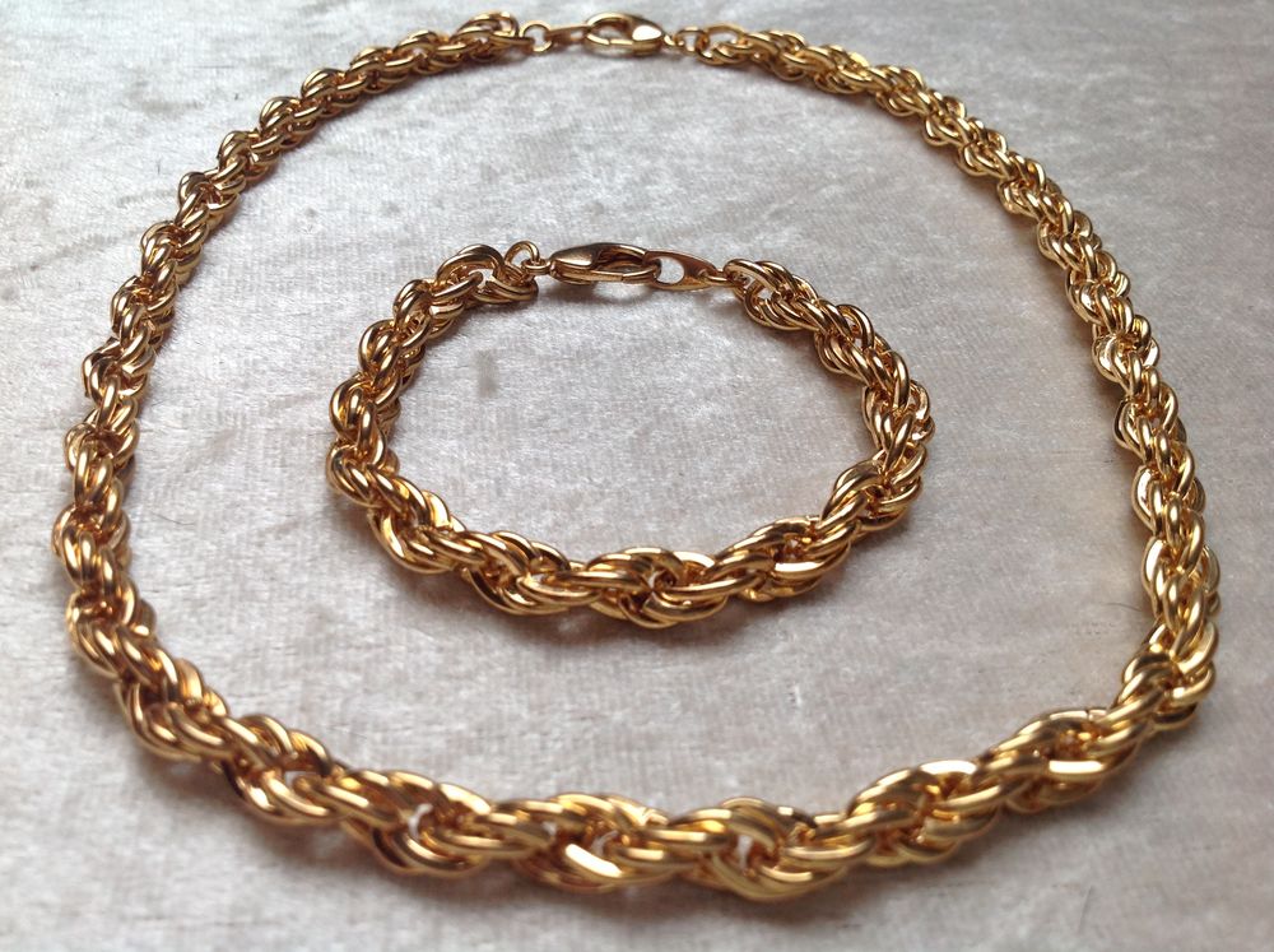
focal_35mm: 35
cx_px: 637
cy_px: 476
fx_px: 1286
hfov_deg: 52.7
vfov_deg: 40.6
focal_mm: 4.28
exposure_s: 1/60
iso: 50
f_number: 2.4
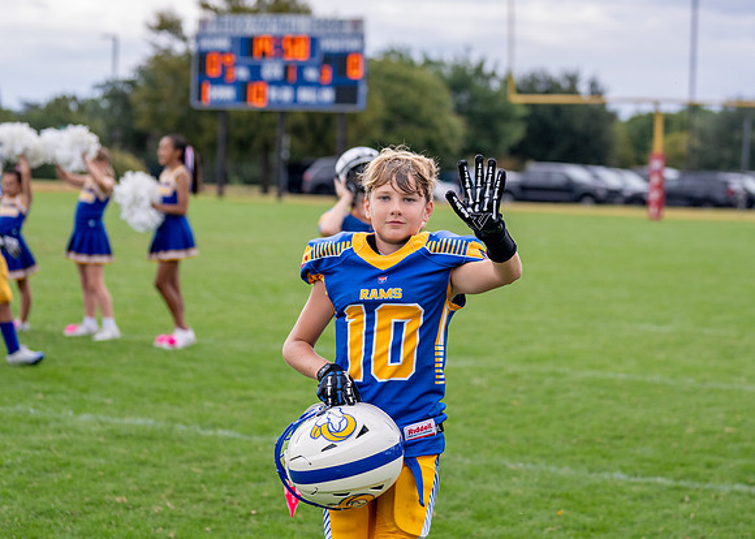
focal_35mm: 105
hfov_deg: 19.0
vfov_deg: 13.6
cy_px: 183
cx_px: 408
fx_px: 2260
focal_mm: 70
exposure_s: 1/2000
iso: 250
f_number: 2.8
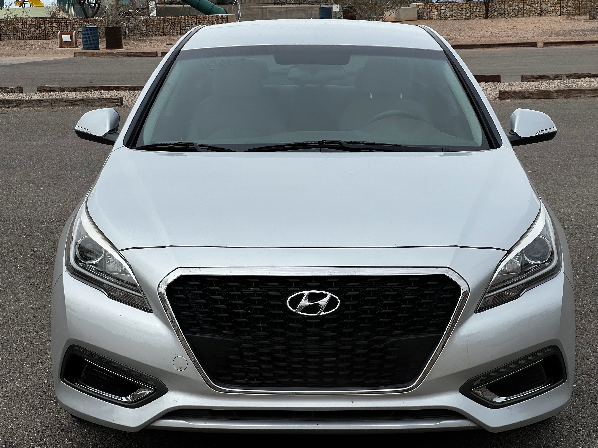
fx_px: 1330
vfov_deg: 19.1
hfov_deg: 25.3
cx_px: 299
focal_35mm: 77
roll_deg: +2.3
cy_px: 224
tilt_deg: -7.9
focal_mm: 9
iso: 32
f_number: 2.8
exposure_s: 1/717
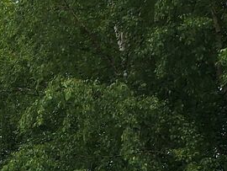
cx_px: -222
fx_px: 715
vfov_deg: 11.5
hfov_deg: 14.9
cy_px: 398
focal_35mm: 109
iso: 40
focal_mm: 5.54
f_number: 1.8
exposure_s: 1/1992
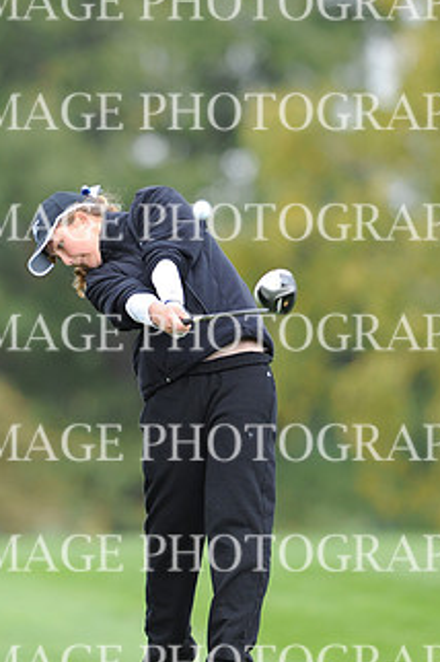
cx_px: 125
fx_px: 13227
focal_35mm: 720
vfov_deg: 2.9
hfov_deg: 1.9
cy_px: 387
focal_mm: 400
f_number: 4
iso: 800
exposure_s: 1/2000
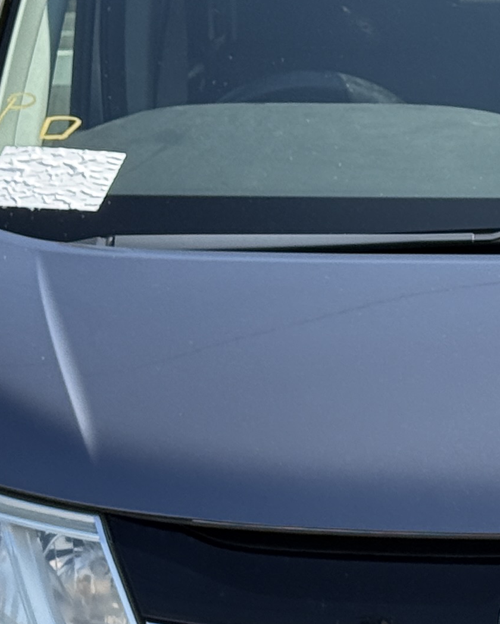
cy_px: 436
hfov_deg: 8.5
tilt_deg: -9.7
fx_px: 3328
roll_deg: -1.5
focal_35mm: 180
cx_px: 579
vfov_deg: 10.7
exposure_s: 1/2342
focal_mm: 6.76
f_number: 1.78
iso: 80
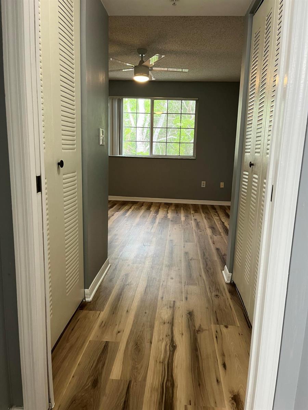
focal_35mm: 26
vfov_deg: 67.3
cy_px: 205
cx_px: 154
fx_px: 308
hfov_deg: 53.1
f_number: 1.6
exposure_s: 1/60
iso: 125
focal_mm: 5.1
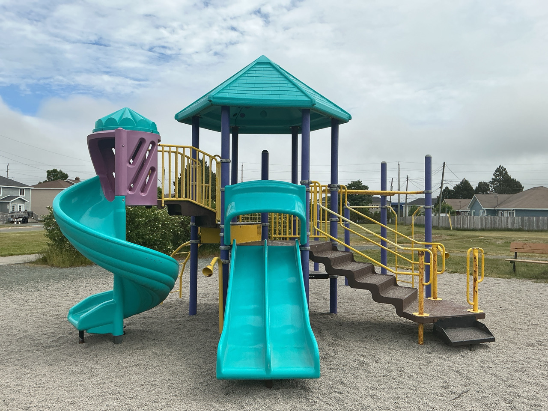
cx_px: 274
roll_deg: -0.2
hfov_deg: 61.7
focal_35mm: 29
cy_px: 206
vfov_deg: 48.2
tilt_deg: +3.0
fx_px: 459
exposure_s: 1/4065
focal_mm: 3
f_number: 1.8
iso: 25
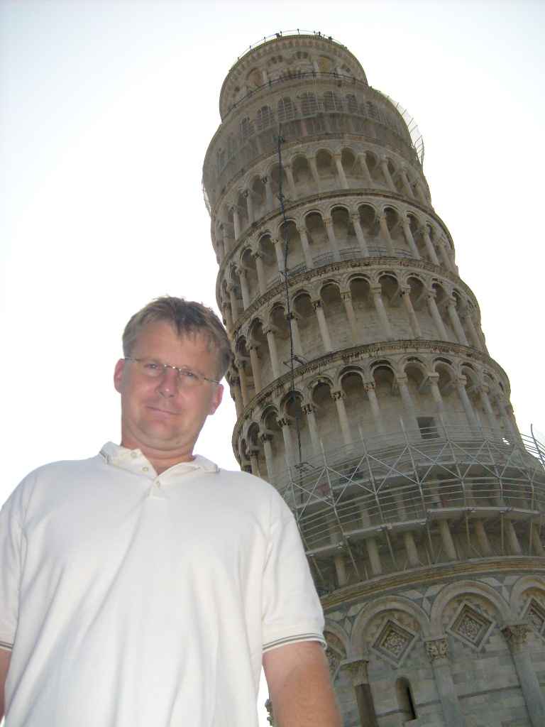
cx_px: 272
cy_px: 364
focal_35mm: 35
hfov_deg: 40.7
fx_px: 735
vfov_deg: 52.6
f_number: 7.1
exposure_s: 1/500
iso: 160
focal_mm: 5.8
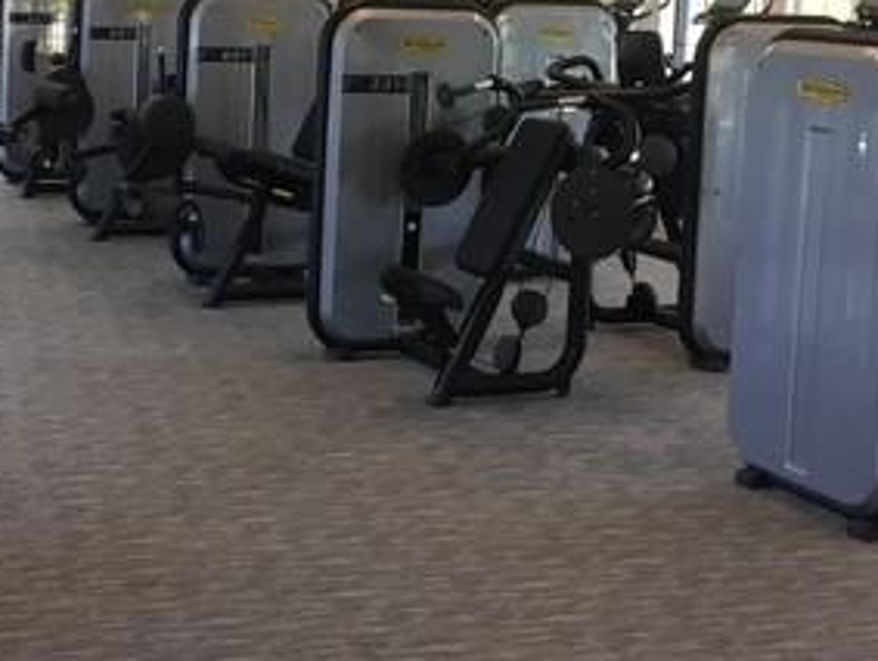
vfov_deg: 20.8
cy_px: 121
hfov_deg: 27.5
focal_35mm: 70
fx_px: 1778
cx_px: 276
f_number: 2.4
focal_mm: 3.3
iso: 32
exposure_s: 1/33
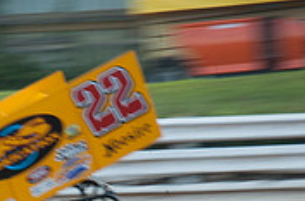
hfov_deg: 6.0
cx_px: -16
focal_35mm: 345
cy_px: 230
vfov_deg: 4.0
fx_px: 2915
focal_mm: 70
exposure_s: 1/160
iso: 200
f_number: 4.5
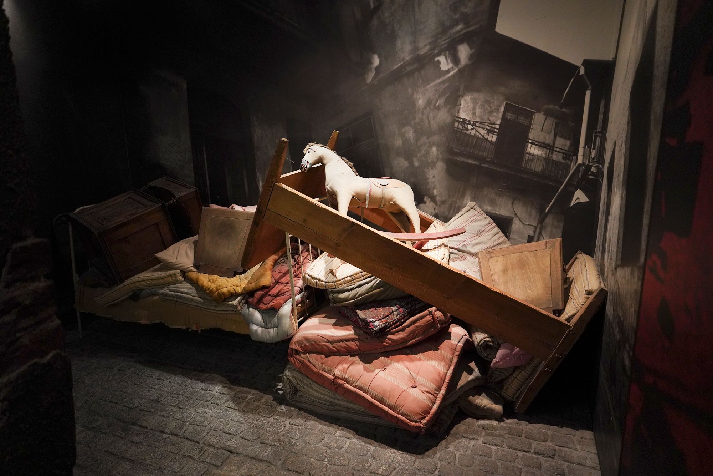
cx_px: 356
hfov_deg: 73.7
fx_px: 475
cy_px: 238
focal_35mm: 24
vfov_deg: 53.1
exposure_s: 1/80
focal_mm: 24
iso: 3200
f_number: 3.2
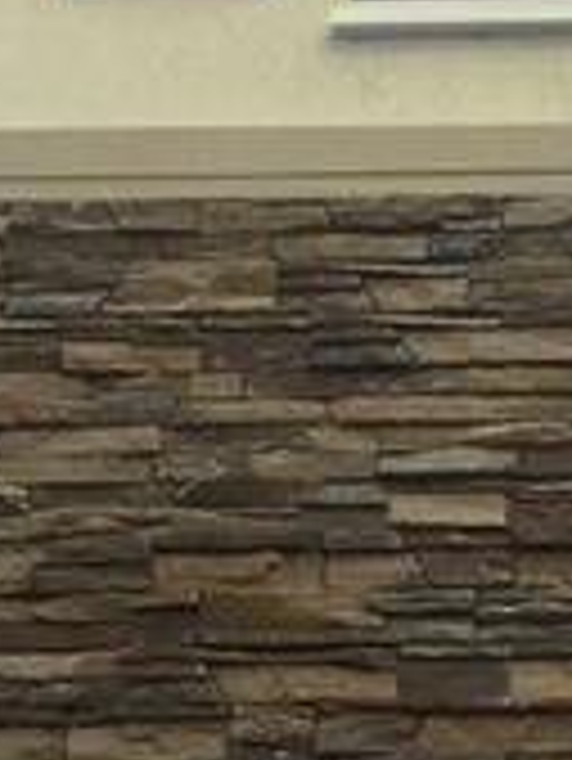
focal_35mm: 206
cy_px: 908
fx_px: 4533
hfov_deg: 7.1
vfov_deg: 9.5
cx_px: 766
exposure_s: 1/628
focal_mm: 4.15
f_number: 2.2
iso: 32
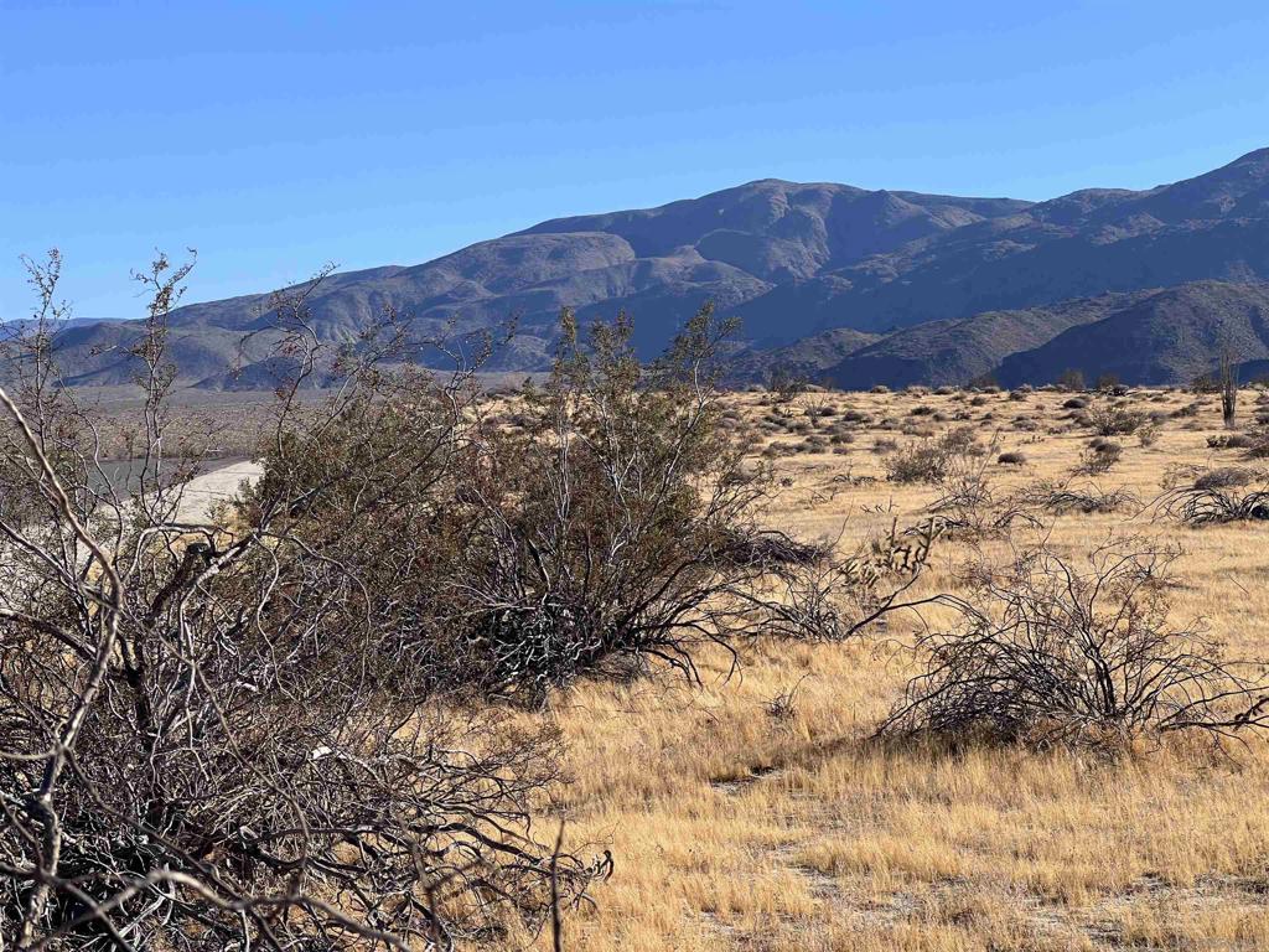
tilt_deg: +0.7
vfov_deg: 19.1
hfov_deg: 25.3
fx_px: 2823
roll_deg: -0.5
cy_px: 476
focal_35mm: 77
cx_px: 634
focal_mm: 9
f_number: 2.8
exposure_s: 1/669
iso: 32
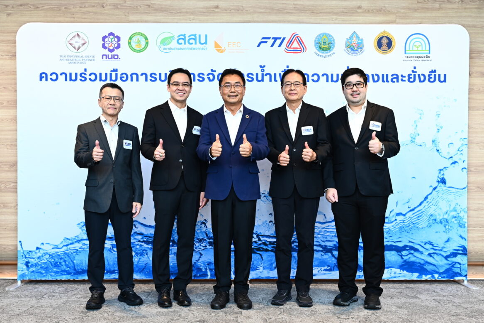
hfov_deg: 51.9
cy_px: 163
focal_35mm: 37
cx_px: 236
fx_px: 497
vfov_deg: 35.9
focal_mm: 36
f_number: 5.6
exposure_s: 1/100
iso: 1250
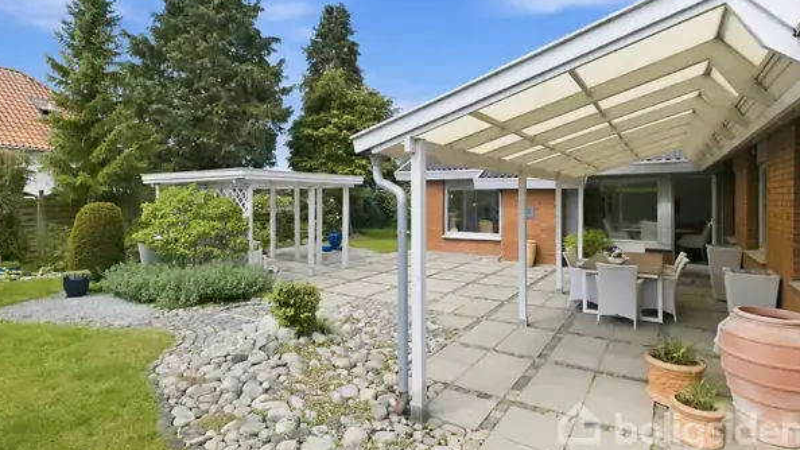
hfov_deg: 92.7
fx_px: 382
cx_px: 397
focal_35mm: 18
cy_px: 185
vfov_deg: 60.6
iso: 200
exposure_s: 1/250
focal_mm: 11
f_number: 8
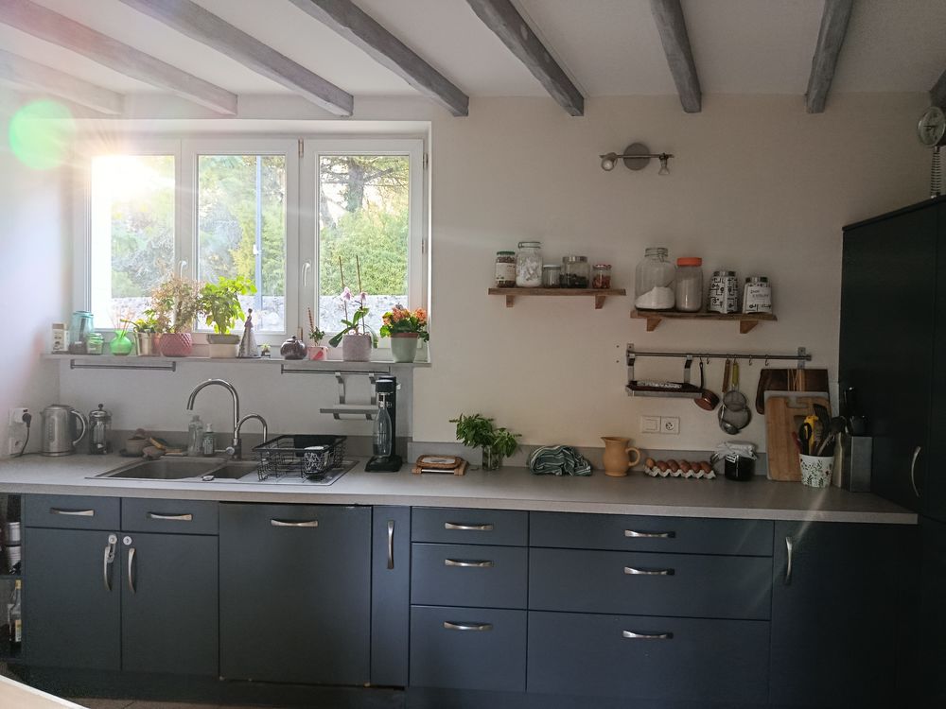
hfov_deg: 71.6
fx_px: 656
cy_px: 354
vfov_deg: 56.8
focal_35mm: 24
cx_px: 473
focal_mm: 5.24
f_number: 1.7
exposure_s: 1/100
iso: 1125
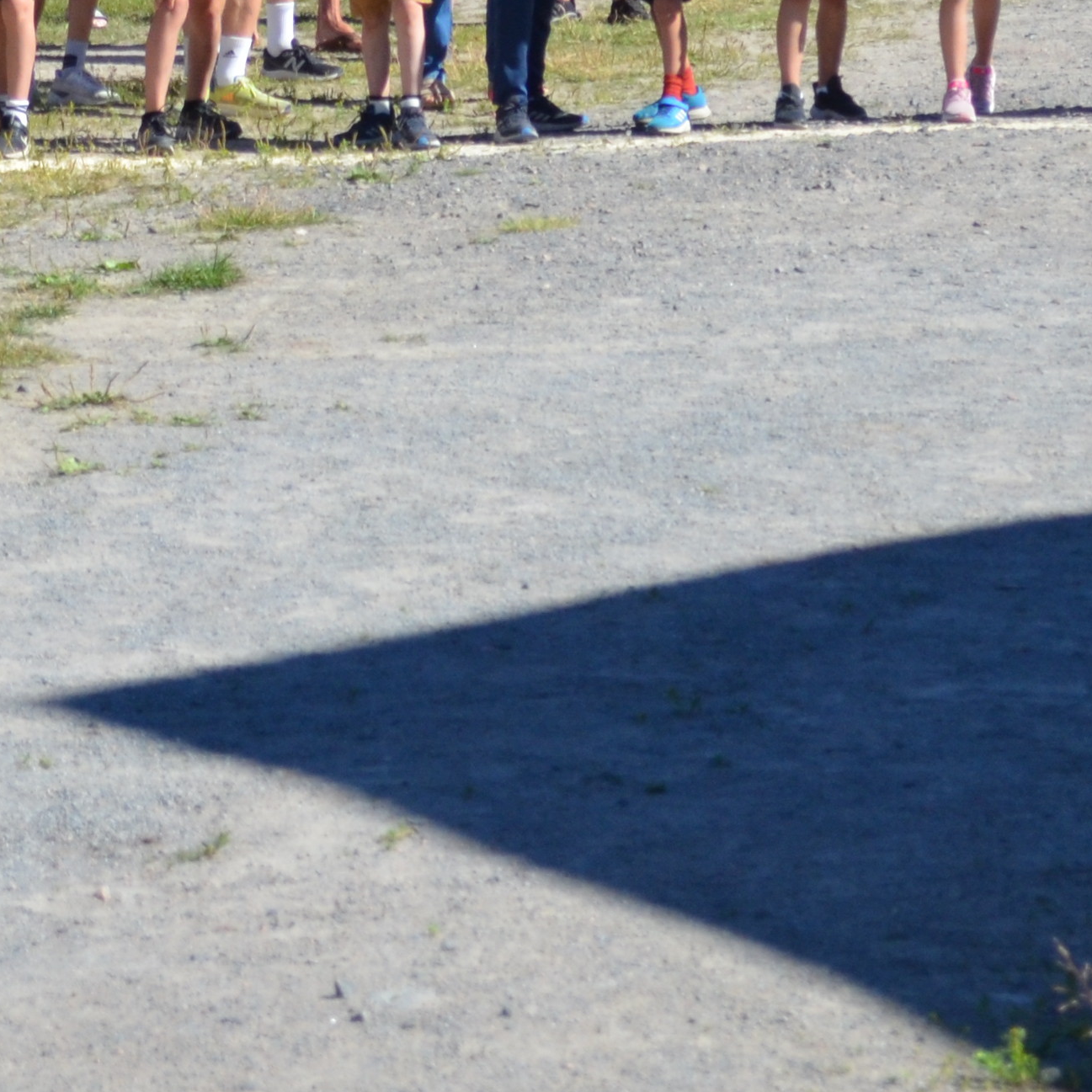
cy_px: -146
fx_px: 7245
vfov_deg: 8.5
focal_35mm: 203
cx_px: 333
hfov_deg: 8.6
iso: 400
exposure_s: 1/1600
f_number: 6.3
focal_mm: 42
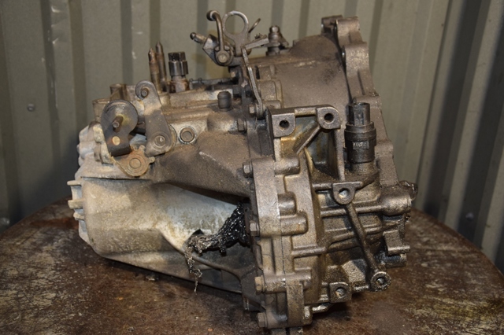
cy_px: 168
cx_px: 252
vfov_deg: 26.5
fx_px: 714
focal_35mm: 51
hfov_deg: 38.9
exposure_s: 1/80
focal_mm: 34
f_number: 5
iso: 800
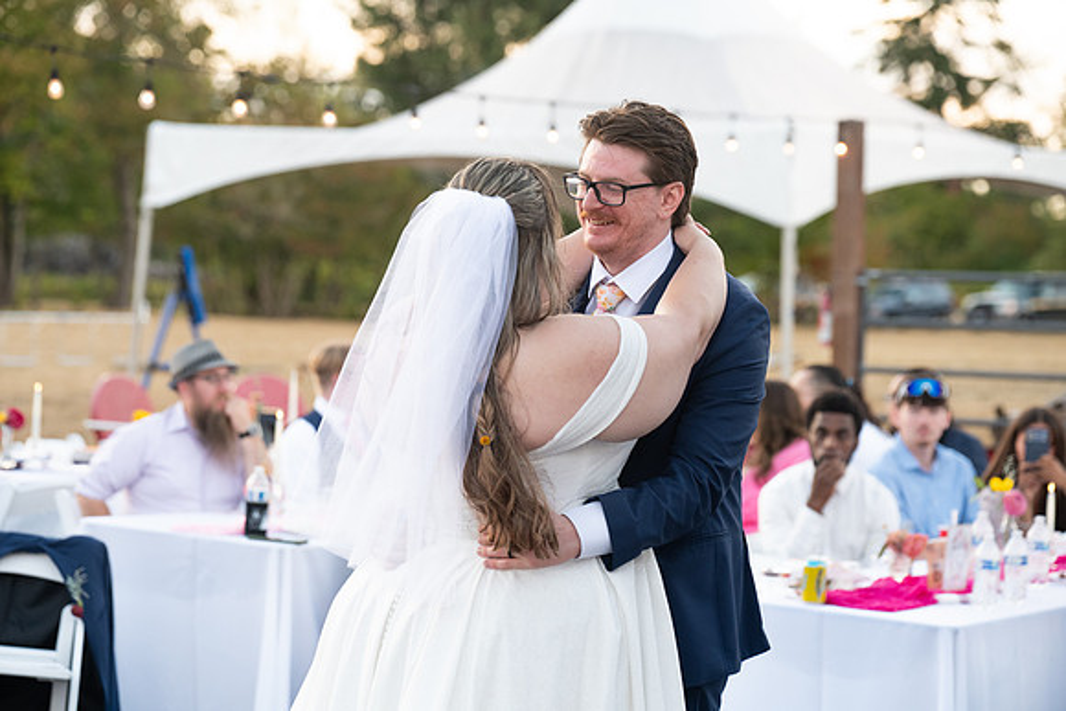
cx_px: 533
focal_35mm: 107
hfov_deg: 19.1
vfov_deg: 12.8
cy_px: 356
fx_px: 3169
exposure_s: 1/500
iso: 1600
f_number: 4
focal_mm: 107
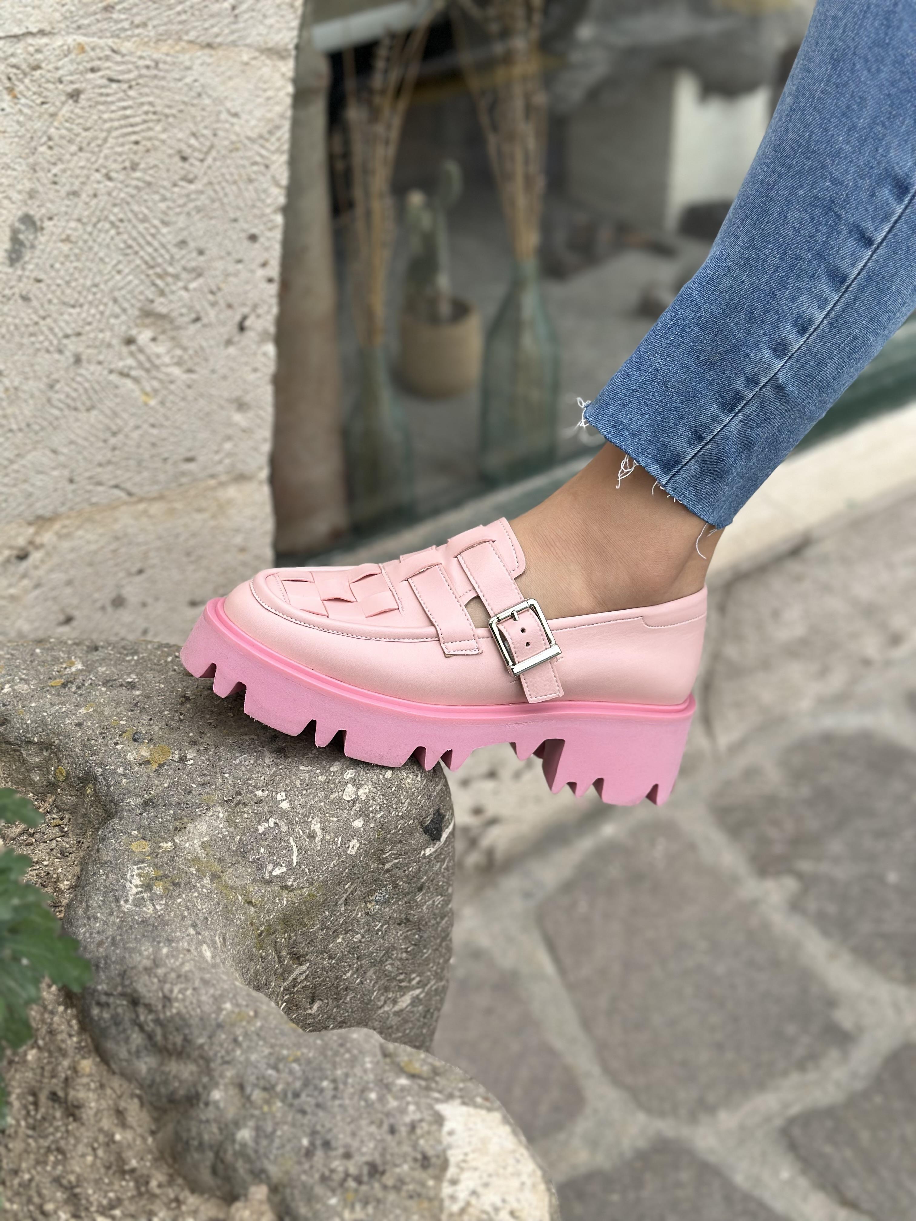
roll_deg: +2.5
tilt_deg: -32.8
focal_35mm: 48
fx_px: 1694
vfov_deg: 39.7
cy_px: 610
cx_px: 458
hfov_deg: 30.3
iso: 80
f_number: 1.78
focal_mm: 6.86
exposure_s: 1/421
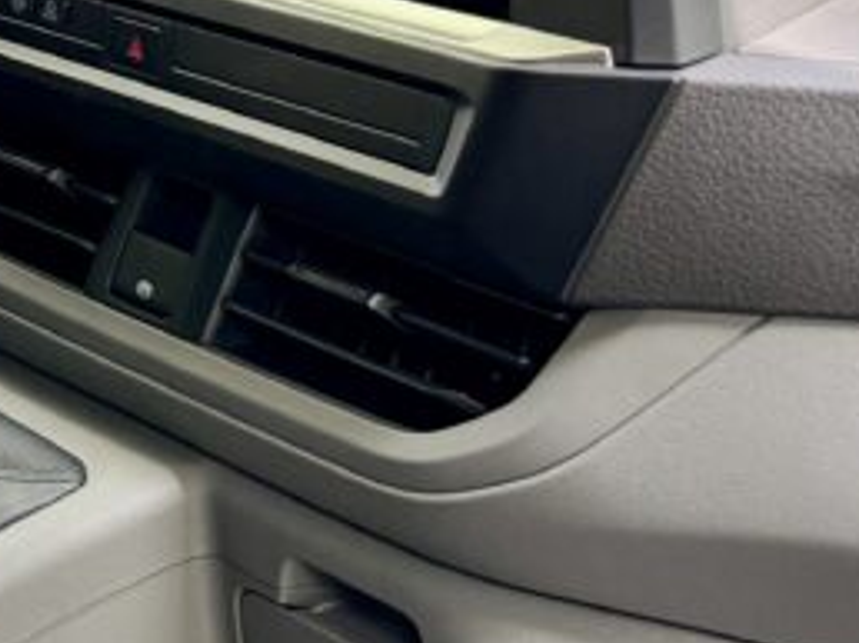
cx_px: -872
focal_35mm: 109
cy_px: -40
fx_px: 2702
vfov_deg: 13.3
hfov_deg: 14.8
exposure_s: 1/121
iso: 160
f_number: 1.78
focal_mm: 6.76
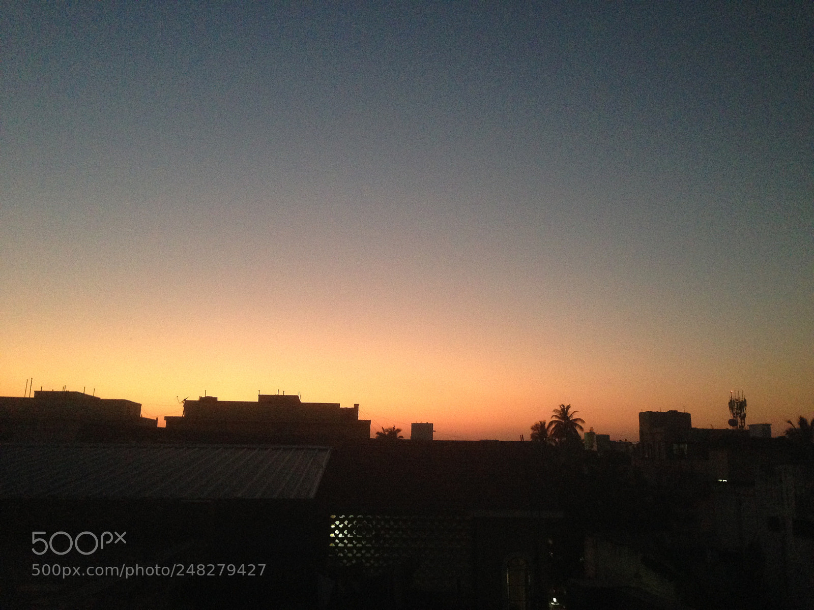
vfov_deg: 42.9
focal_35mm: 33
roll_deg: -1.8
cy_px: 305
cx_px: 407
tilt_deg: +12.0
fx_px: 776
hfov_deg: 55.4
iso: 400
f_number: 2.4
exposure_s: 1/17
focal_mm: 4.12
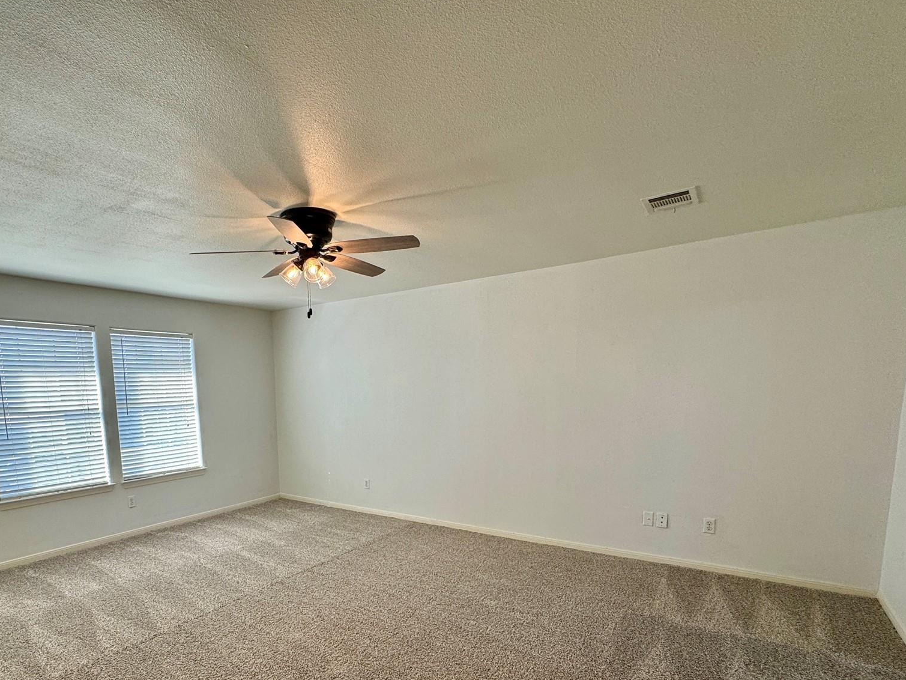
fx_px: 497
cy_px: 455
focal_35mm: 19
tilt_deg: -8.2
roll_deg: +1.6
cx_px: 364
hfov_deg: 83.7
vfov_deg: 66.8
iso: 64
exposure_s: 1/120
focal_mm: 2.22
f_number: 2.2
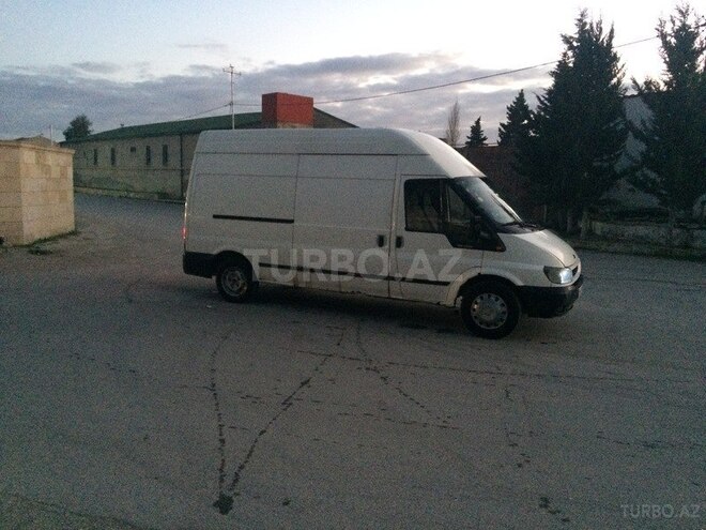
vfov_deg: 48.2
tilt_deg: -7.1
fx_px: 591
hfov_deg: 61.7
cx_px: 353
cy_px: 265
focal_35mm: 29
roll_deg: -1.0
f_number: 2.2
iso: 320
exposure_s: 1/17
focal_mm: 4.15
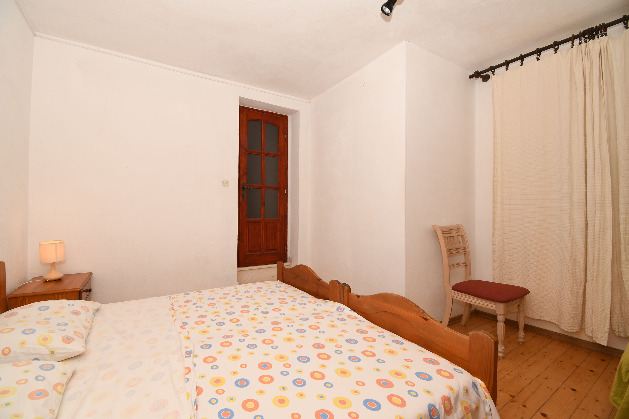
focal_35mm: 15
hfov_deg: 100.4
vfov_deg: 77.3
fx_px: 262
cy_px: 210
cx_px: 314
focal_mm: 10
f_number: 8
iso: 200
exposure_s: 1/100
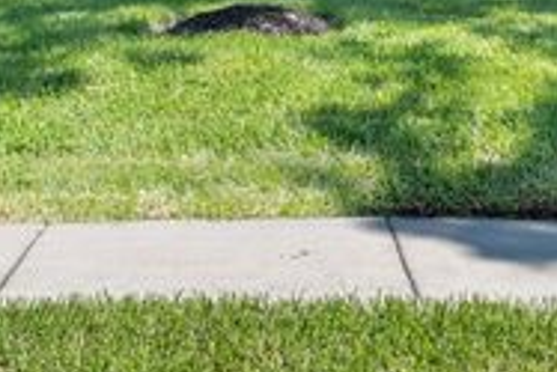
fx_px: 1239
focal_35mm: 80
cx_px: 214
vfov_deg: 16.5
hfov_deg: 25.3
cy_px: -61
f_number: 8
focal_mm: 20
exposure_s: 1/125
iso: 125
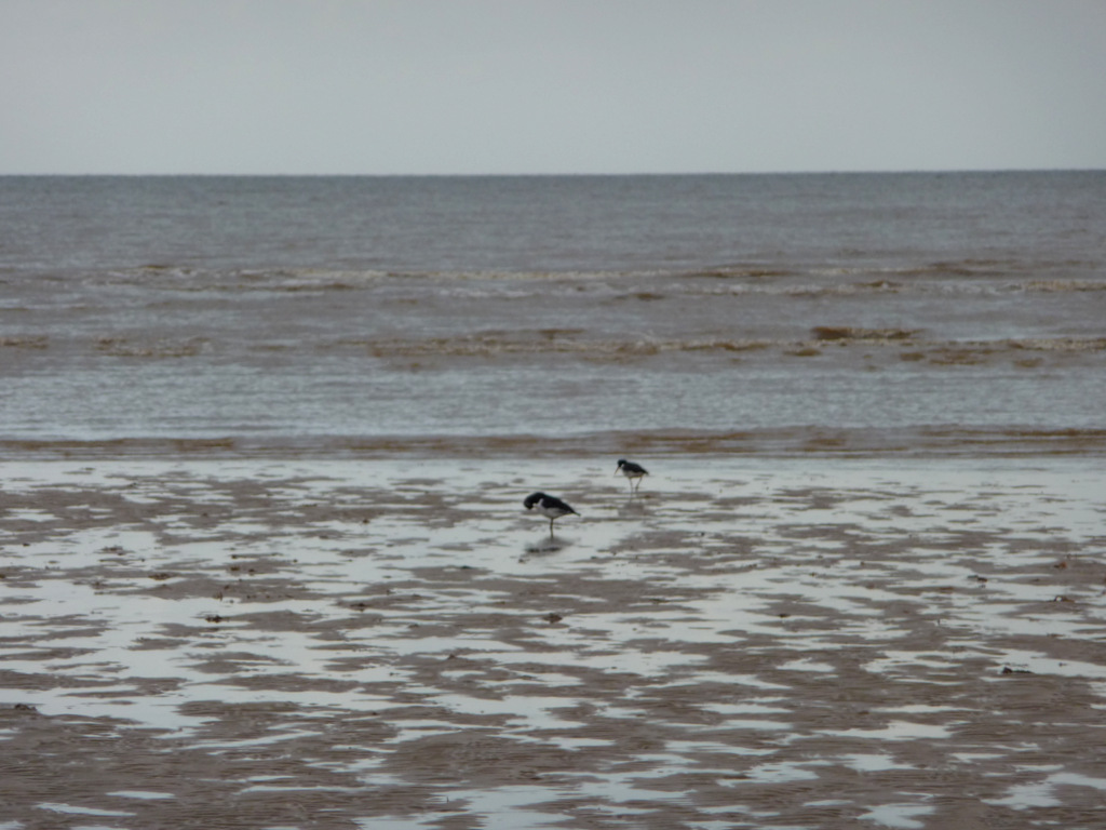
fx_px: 8946
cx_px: 553
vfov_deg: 5.3
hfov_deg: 7.1
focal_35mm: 280
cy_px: 415
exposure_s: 1/1000
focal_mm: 47
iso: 100
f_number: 4.9
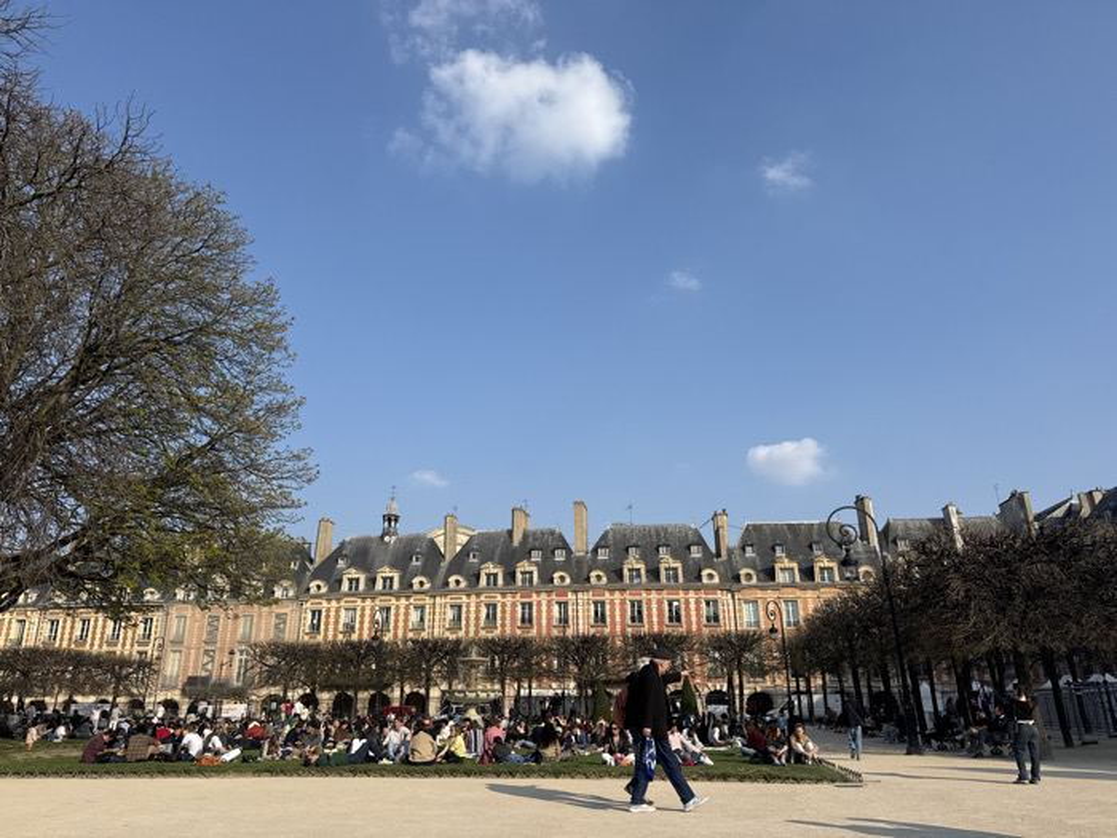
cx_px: 558
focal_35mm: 24
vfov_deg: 56.8
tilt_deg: +20.4
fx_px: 774
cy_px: 419
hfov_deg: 71.6
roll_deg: +0.9
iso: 80
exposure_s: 1/4950
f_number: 1.78
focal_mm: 6.76
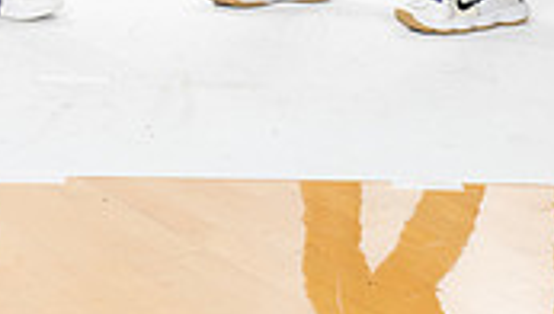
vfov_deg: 9.1
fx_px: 1839
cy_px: -340
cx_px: 96
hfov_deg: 17.0
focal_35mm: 125
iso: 800
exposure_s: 1/320
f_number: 7.1
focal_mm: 46
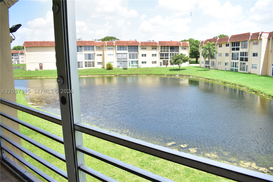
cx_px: 136
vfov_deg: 47.9
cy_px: 91
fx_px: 205
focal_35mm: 27
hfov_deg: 67.4
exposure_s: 1/125
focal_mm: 18
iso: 100
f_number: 5.6
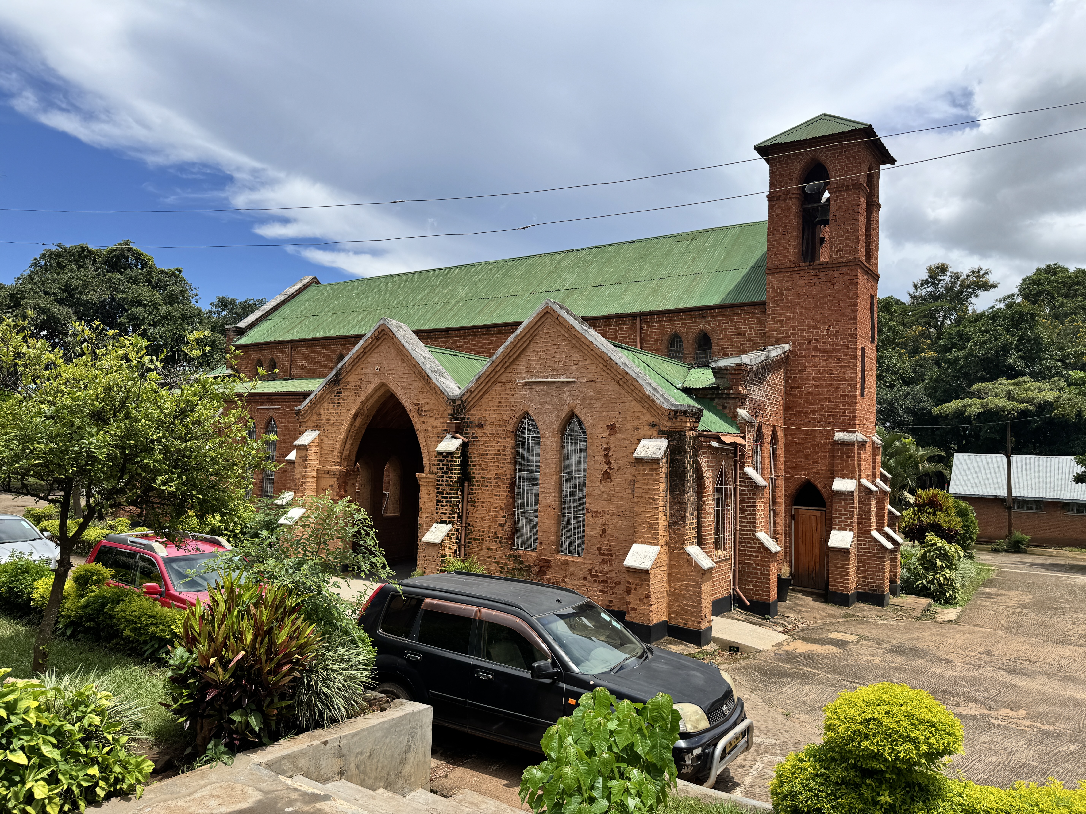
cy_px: 407
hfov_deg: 71.6
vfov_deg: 56.8
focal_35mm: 24
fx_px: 753
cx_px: 543
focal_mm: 6.76
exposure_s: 1/4950
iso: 80
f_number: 1.78
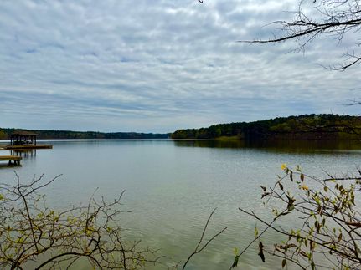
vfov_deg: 56.8
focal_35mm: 24
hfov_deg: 71.6
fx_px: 250
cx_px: 180
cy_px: 135
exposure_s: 1/14286
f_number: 1.78
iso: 64
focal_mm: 6.76
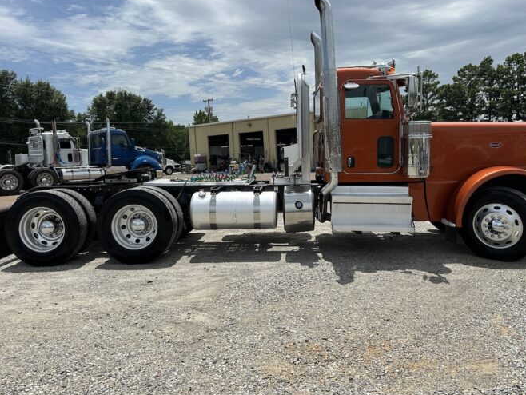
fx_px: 426
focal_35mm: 28
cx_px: 281
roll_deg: +2.8
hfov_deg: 63.4
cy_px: 174
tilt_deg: -0.9
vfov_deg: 49.7
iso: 80
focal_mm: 6.86
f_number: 1.78
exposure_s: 1/8197
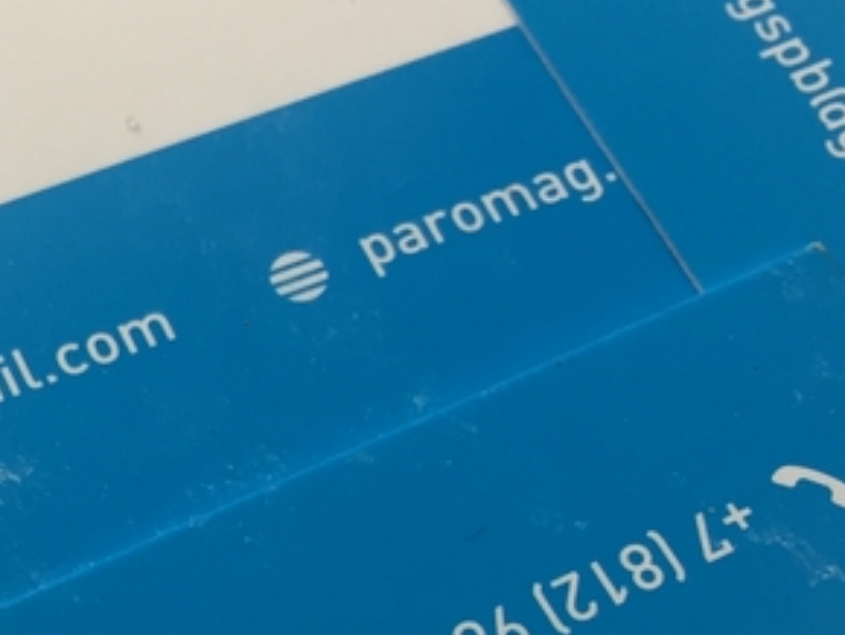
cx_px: 52
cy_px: 757
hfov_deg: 23.6
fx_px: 1954
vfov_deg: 17.6
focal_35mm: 80
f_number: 2.2
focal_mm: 4.15
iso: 80
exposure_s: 1/33
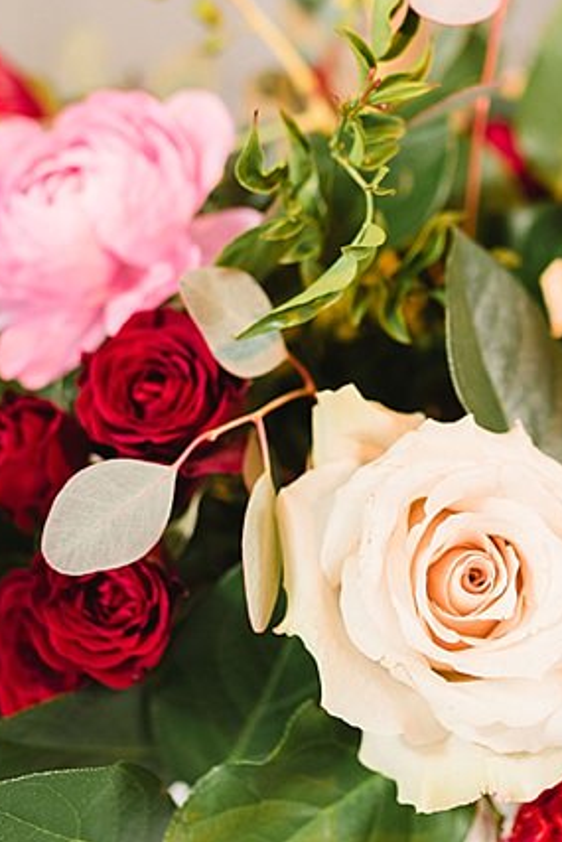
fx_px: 2152
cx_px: 489
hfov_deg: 14.7
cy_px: 342
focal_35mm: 92
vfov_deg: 22.1
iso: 200
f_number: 2.2
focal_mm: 35
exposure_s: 1/125
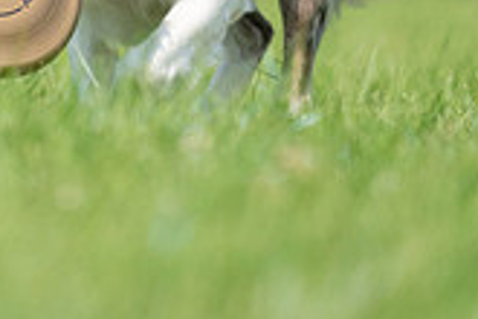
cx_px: 107
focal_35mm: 2113
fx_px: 28054
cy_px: -184
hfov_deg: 1.0
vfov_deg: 0.7
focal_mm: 600
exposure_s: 1/4000
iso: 1250
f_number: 6.3
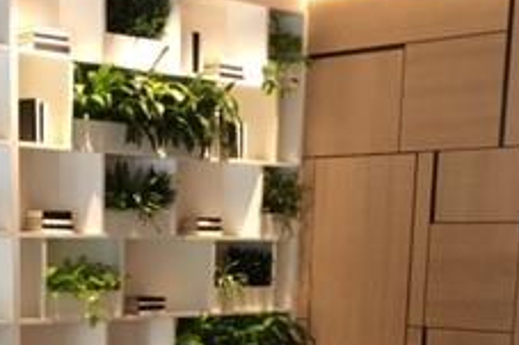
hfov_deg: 23.8
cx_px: 151
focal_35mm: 85
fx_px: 1224
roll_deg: -1.2
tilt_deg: -12.4
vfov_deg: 14.9
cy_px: 519
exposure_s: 1/30
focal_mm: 4.15
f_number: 2.2
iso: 100
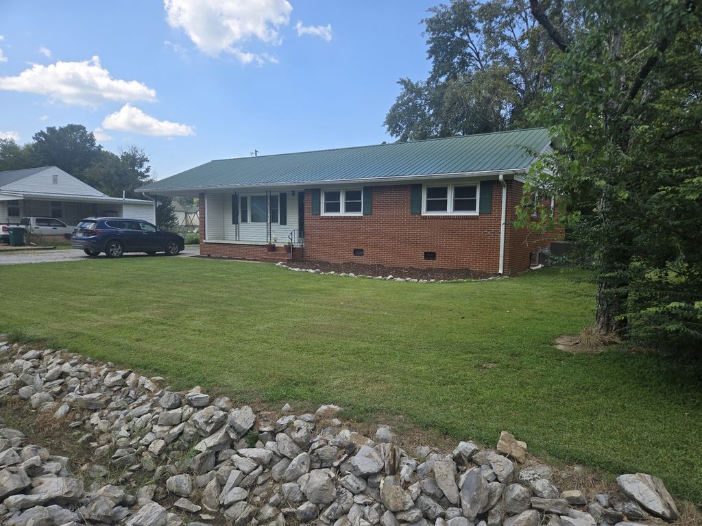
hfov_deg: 73.9
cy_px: 263
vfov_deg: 58.9
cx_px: 351
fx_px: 466
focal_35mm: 23
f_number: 1.8
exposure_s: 1/1044
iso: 25
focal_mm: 5.4
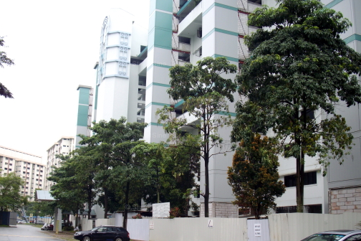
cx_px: 178
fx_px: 421
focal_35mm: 42
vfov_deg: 31.9
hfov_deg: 46.4
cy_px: 136
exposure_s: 1/60
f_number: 5.6
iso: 80
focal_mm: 6.2
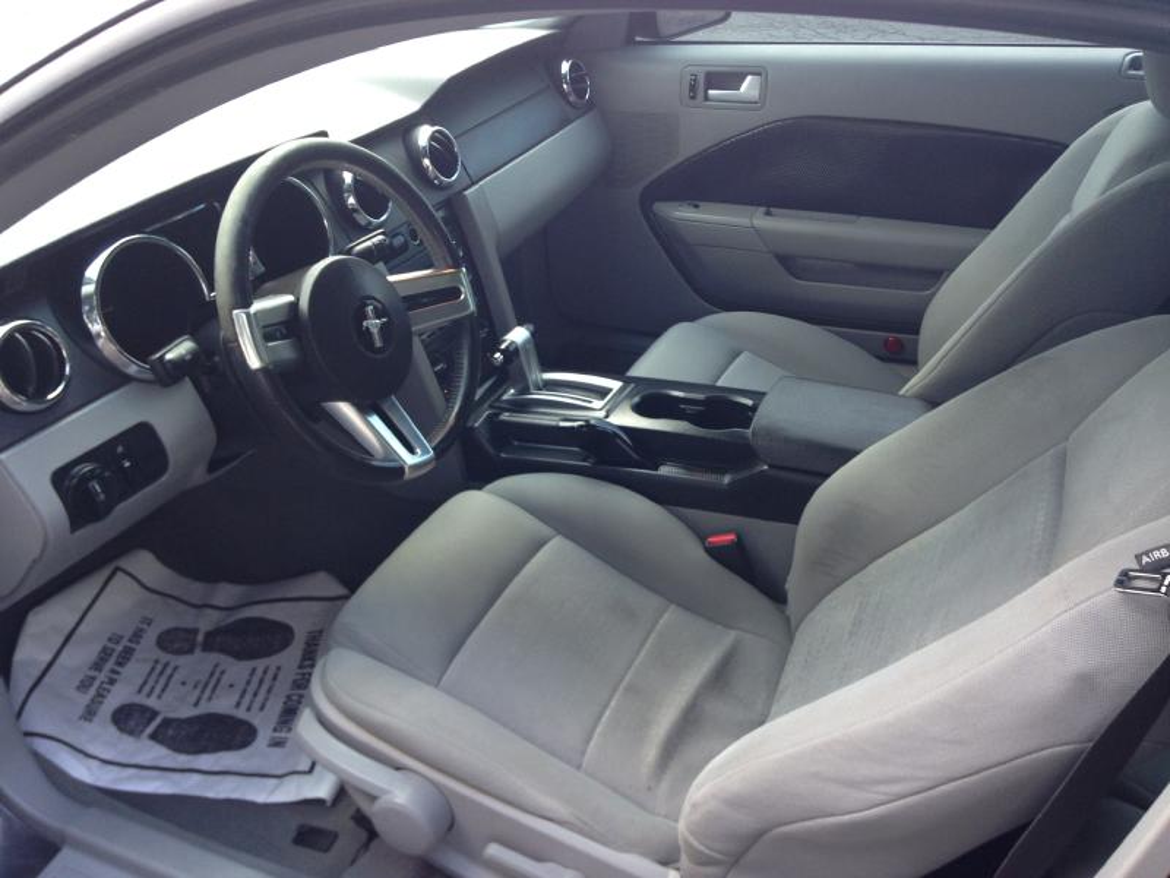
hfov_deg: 55.4
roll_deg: -1.6
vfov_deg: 42.9
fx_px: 1115
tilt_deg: -31.4
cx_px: 585
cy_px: 439
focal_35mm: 33
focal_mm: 4.12
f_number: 2.4
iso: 64
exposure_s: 1/60
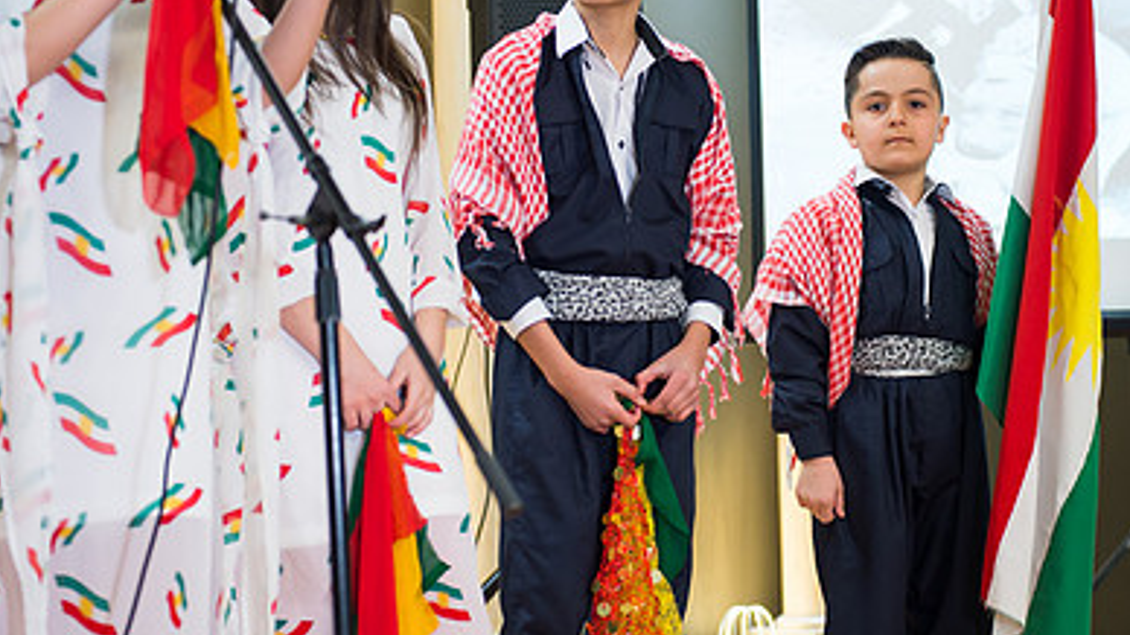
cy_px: 291
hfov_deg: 22.0
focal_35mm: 97
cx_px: 652
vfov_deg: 12.5
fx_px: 2906
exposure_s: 1/200
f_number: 2.8
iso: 500
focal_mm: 62
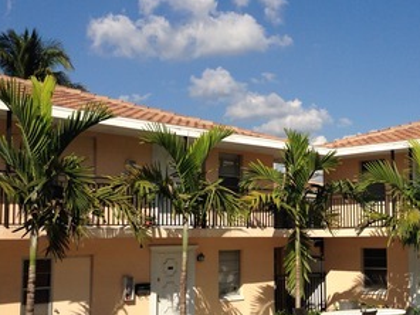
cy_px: 182
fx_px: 692
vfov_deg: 25.6
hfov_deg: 33.5
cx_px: 282
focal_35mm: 57
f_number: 2.4
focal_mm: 4.12
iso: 50
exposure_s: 1/2857
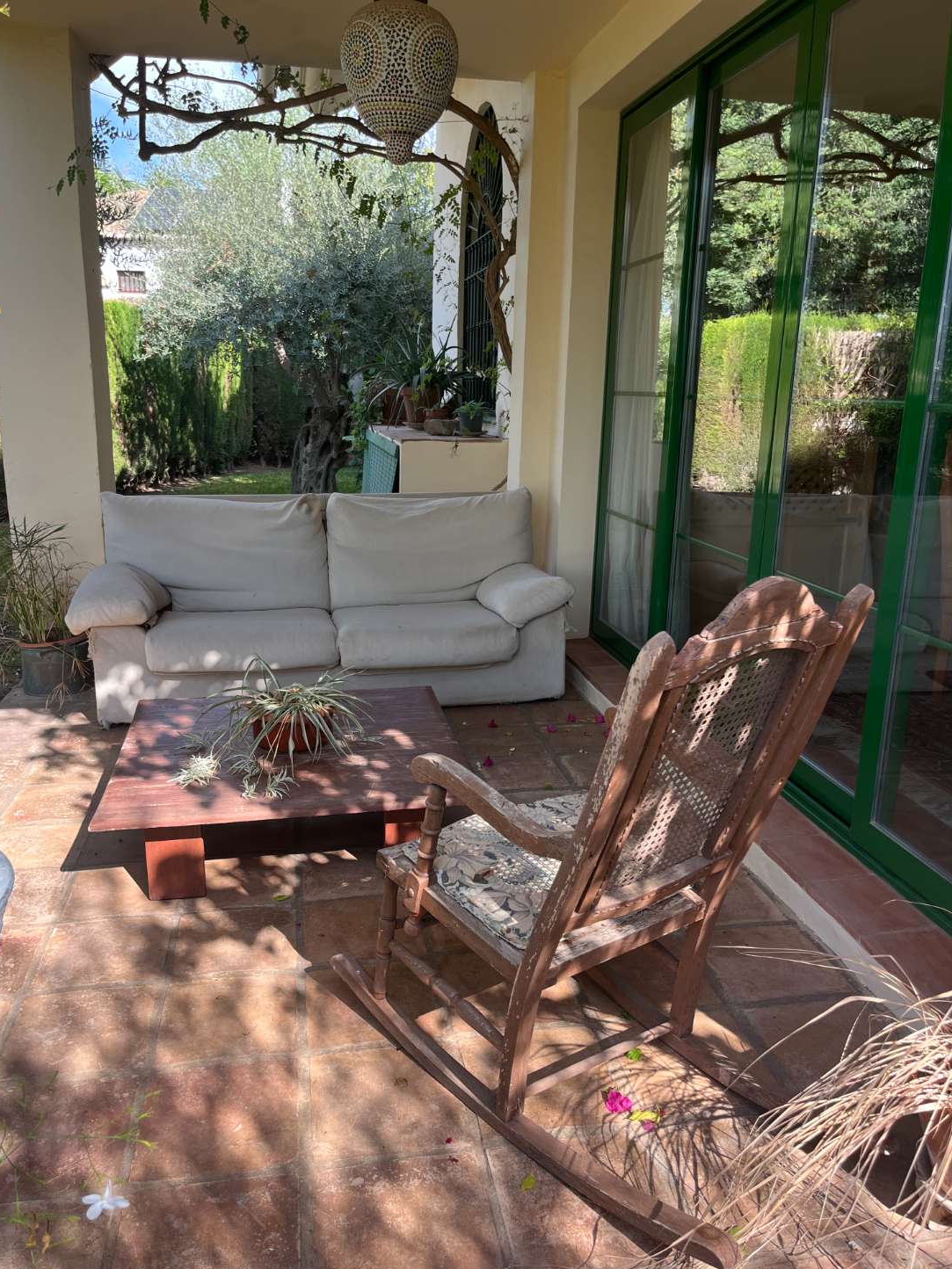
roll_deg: -0.9
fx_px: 990
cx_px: 463
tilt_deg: -12.5
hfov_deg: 51.3
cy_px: 631
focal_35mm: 27
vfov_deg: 65.3
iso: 50
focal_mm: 5.1
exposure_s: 1/430
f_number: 1.6
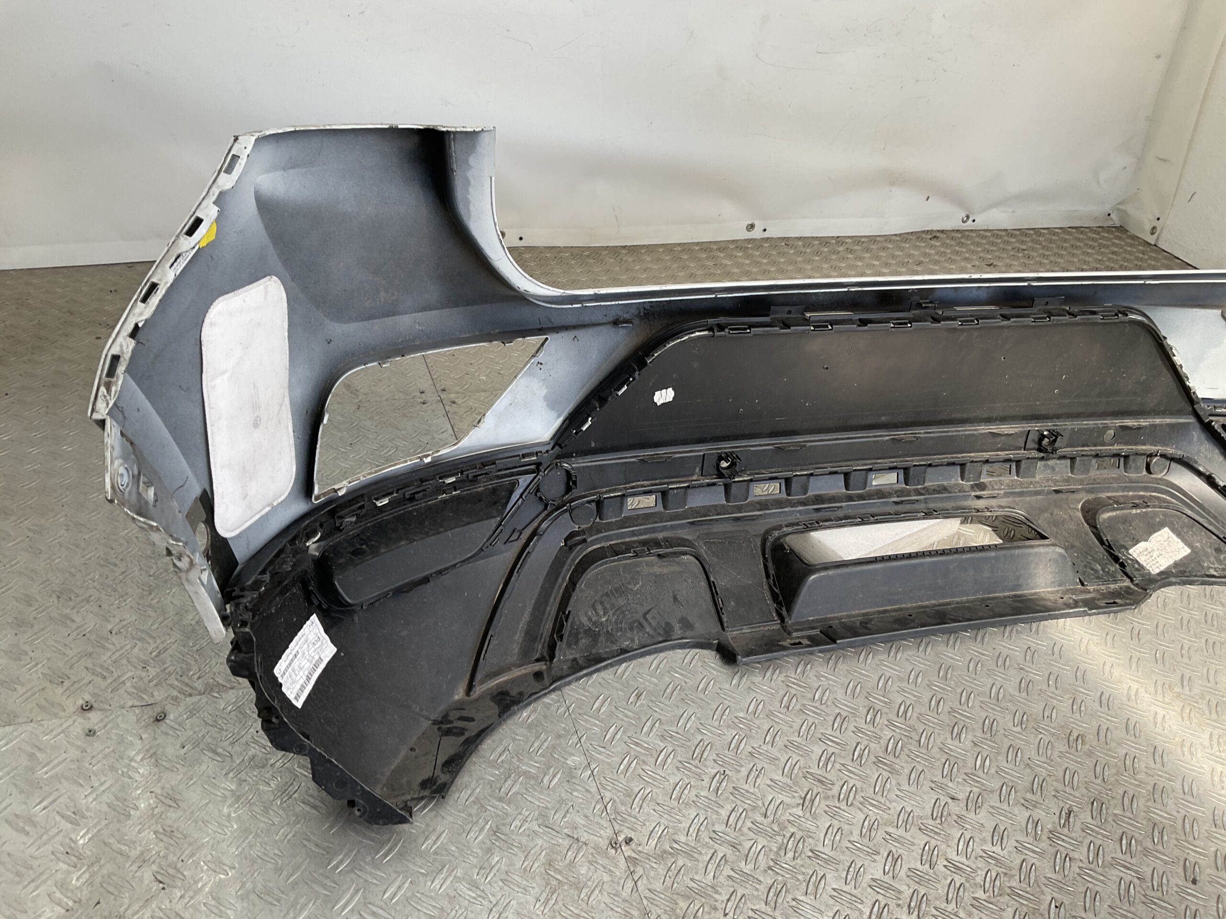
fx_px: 1027
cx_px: 613
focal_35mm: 29
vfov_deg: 48.2
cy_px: 460
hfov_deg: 61.7
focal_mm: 3
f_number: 1.8
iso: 16
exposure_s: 1/149
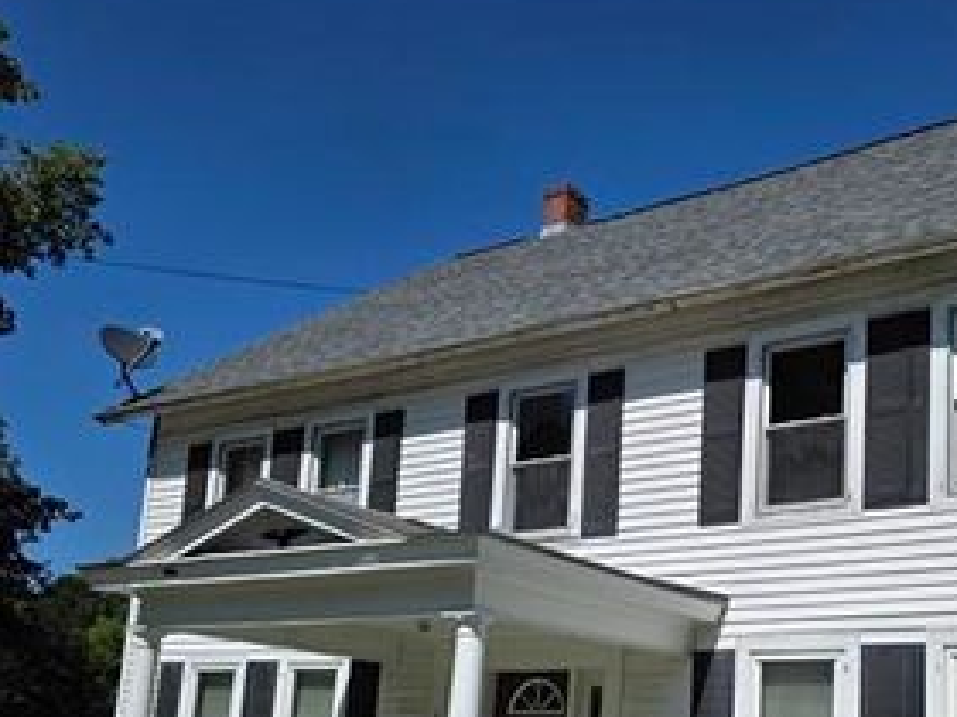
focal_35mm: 41
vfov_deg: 33.9
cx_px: 687
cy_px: 589
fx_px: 1133
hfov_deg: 44.6
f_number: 1.7
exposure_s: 1/7944
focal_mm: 6.3
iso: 64
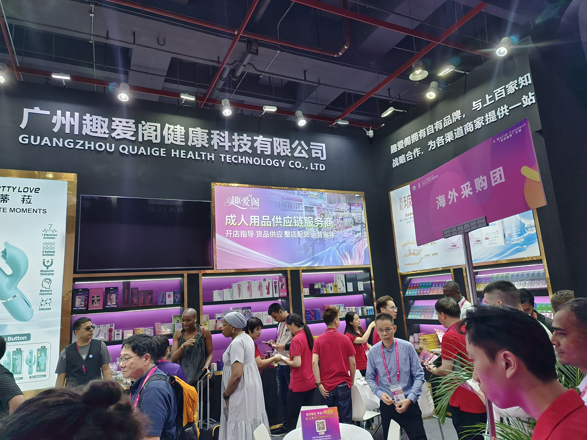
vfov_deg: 58.9
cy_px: 220
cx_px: 294
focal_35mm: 23
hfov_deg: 73.9
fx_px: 390
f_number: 1.75
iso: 100
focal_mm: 5.5
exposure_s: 1/143
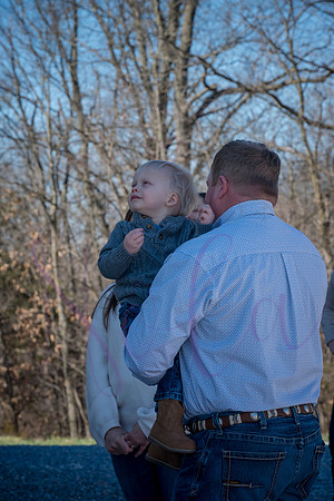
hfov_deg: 11.4
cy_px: 250
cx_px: 167
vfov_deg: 17.1
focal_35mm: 120
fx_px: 1670
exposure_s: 1/320
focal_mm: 120
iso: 400
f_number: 11
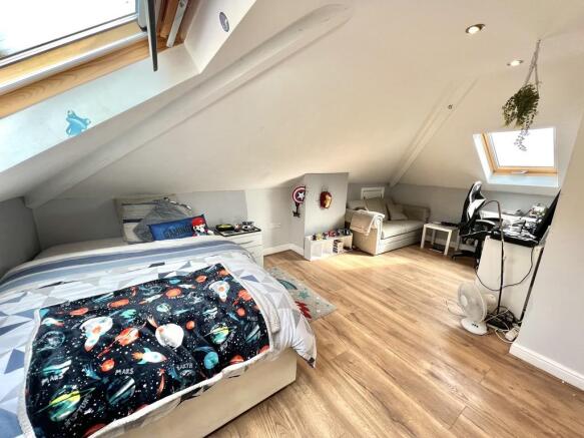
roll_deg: -0.8
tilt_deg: -13.5
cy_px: 219
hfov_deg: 106.2
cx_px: 292
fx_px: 219
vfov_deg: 89.9
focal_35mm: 13
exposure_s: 1/119
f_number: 1.8
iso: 32
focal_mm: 1.57
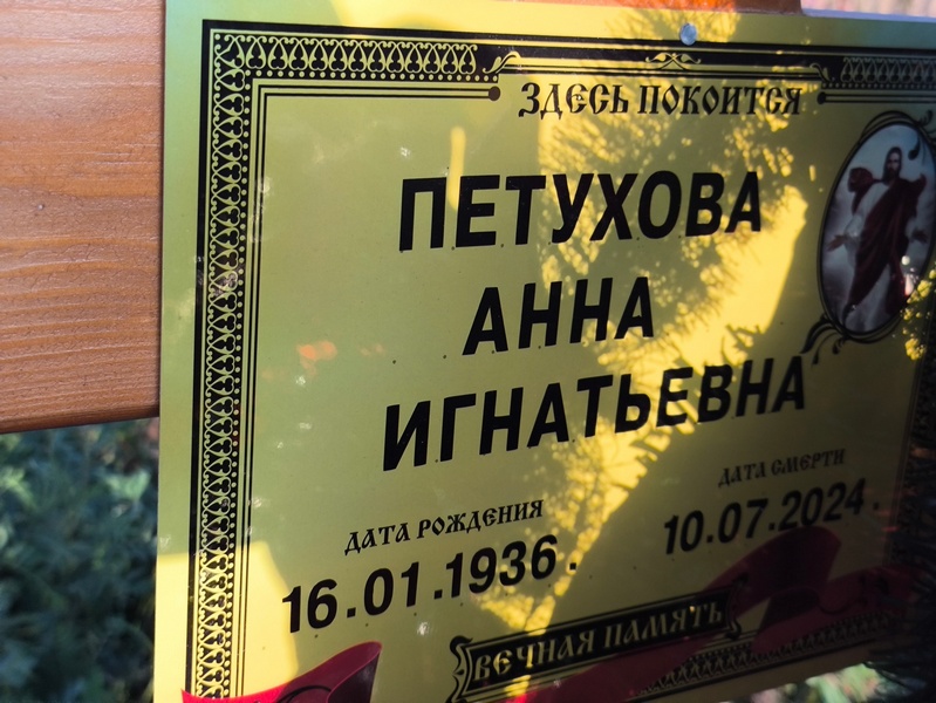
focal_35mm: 50
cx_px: 468
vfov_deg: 29.1
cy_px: 352
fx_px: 1353
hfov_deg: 38.2
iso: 50
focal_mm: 4.71
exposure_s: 1/396
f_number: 1.7
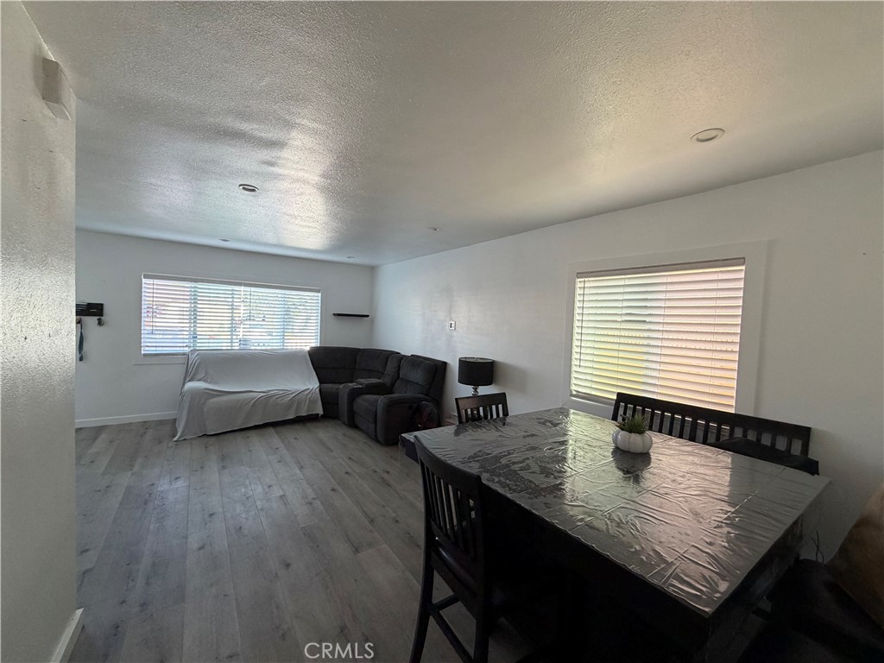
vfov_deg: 85.7
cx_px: 442
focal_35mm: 14
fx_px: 358
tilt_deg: -1.3
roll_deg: -3.0
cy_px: 332
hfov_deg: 102.1
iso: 250
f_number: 2.2
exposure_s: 1/120
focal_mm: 2.22
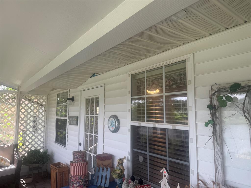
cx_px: 126
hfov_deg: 71.6
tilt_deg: +6.7
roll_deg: -0.3
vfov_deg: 56.8
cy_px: 94
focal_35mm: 24
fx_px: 174
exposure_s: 1/313
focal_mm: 6.76
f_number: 1.78
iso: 80
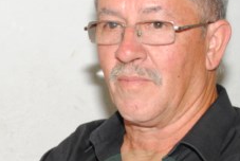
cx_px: -35
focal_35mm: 152
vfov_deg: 9.0
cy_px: 126
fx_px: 1015
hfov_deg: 13.2
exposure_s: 1/60
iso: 800
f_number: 5.6
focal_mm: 36
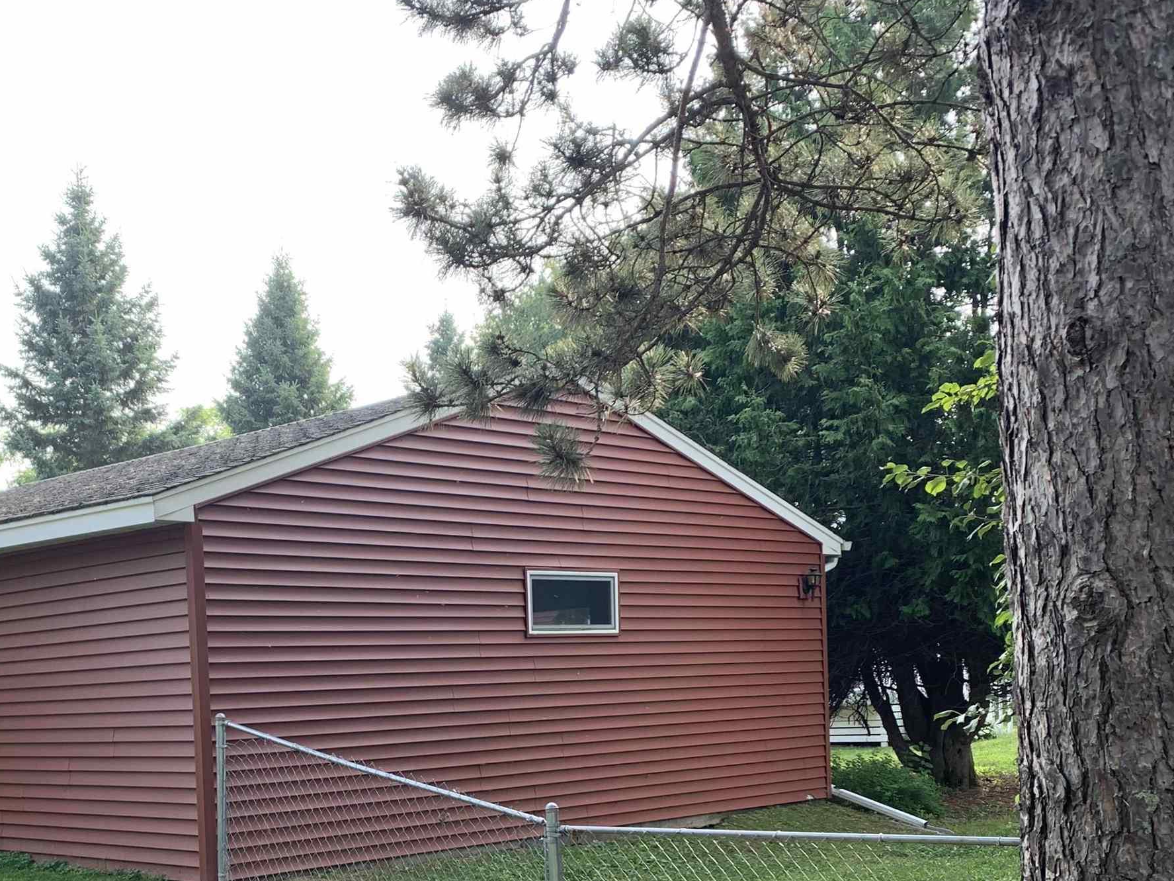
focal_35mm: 45
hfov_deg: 41.6
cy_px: 758
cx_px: 396
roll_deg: +1.5
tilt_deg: -0.2
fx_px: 1526
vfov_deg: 31.0
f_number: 1.8
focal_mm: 4.25
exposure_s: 1/135
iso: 25
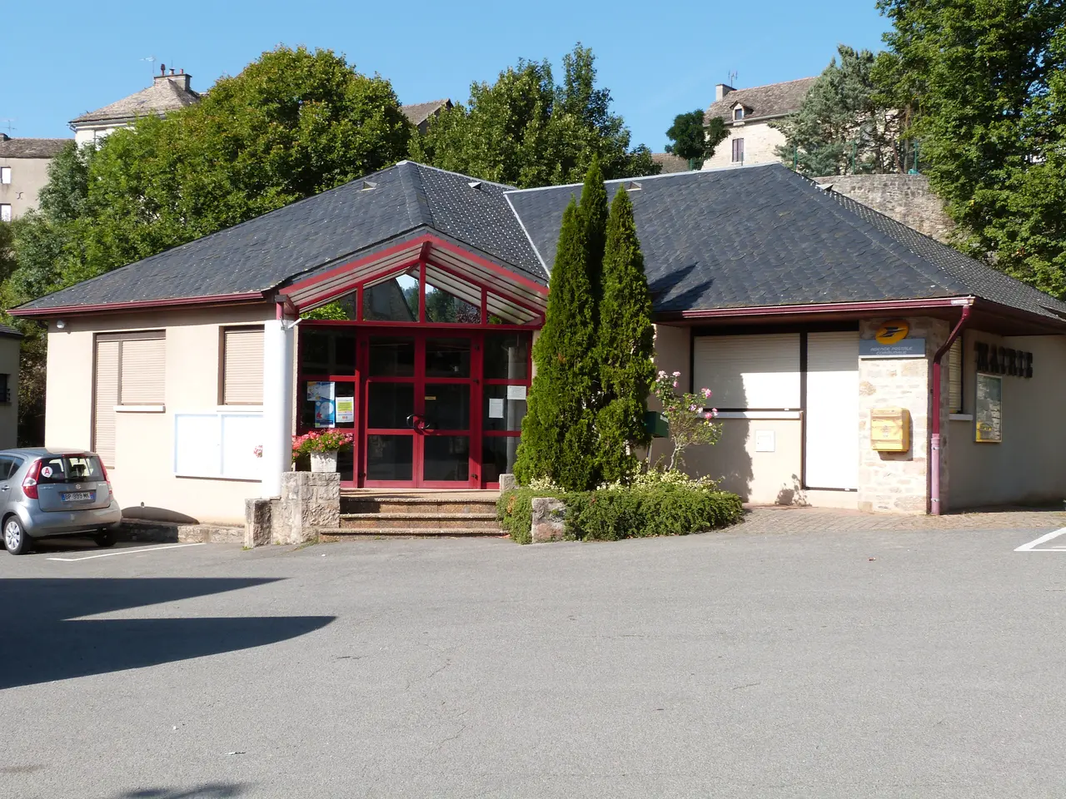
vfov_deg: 33.6
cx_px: 533
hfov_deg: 43.9
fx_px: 1324
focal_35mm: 43
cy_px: 400
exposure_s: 1/250
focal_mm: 7.6
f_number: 5.6
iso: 100
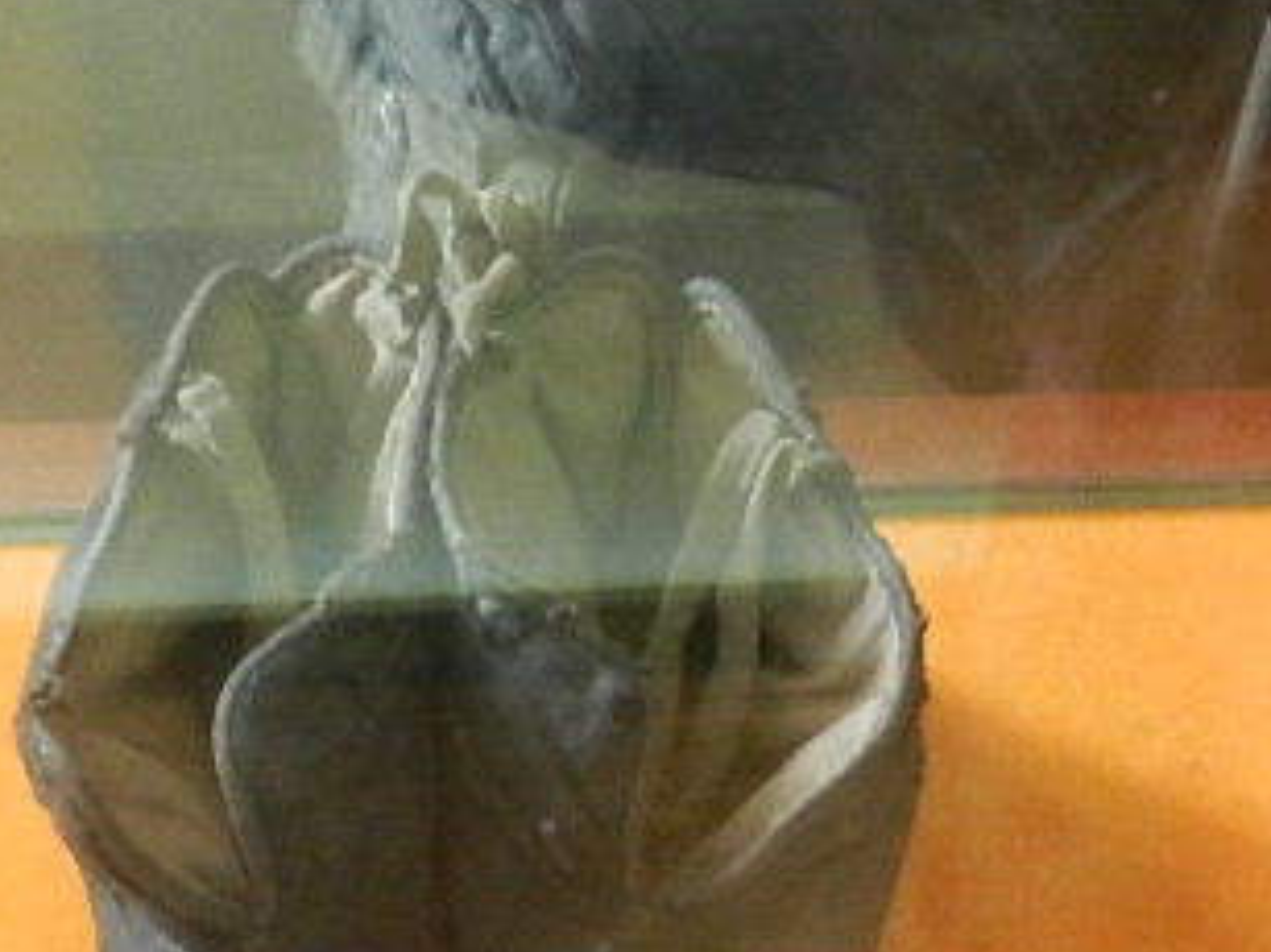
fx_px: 4037
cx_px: 878
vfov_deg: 12.7
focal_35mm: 110
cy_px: 1498
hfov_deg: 17.8
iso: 400
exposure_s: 1/13
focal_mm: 5.9
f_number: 3.8
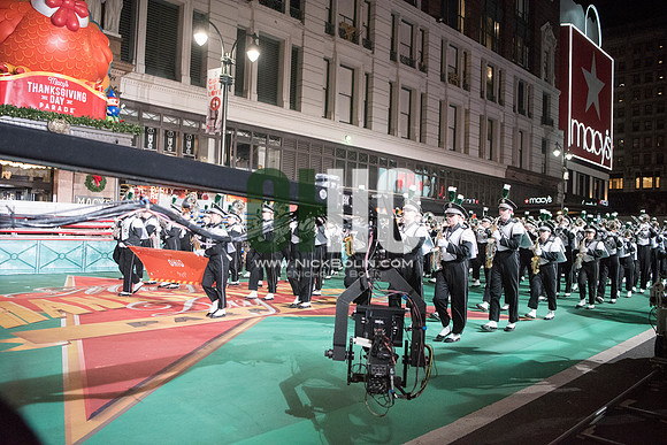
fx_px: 537
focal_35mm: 29
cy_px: 222
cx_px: 334
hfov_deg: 63.6
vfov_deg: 45.0
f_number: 2.8
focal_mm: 29
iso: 8000
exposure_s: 1/1250
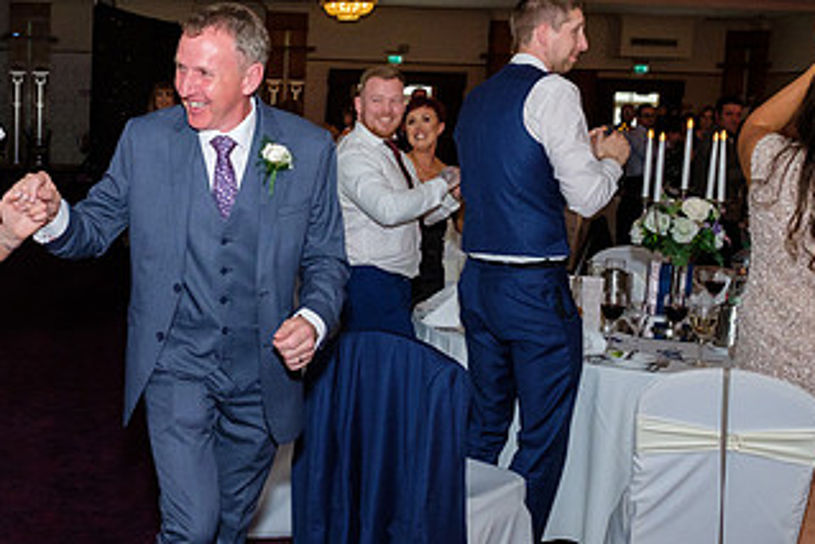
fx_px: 1110
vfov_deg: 27.5
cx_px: 134
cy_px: 292
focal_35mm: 49
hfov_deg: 38.4
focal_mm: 16
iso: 1600
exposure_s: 1/160
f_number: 5
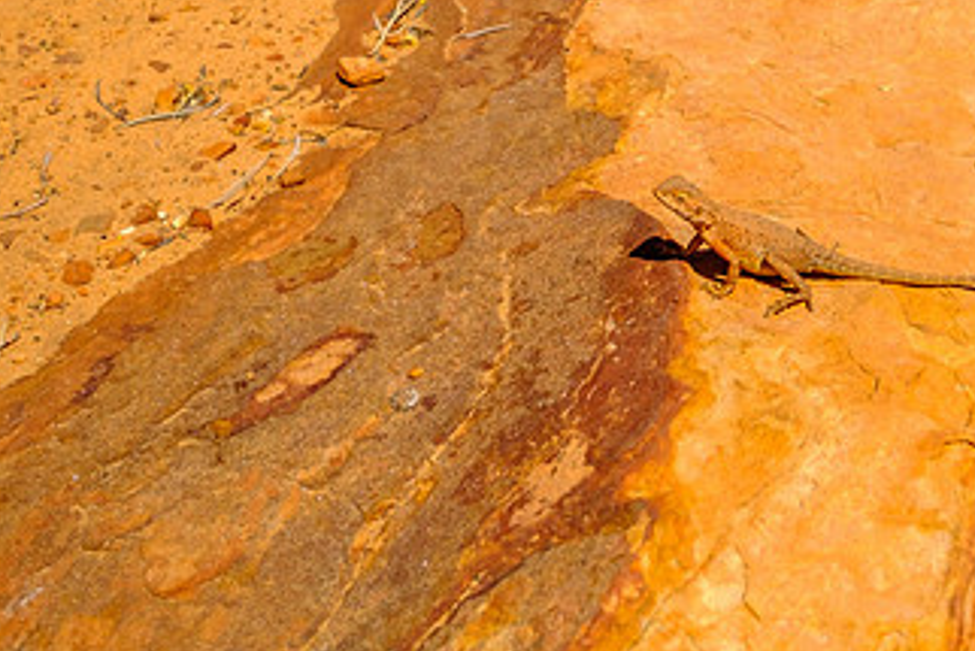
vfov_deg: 16.9
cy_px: -20
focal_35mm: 79
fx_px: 2140
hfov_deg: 25.4
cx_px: 725
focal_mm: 24
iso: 200
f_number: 4
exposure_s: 1/6000
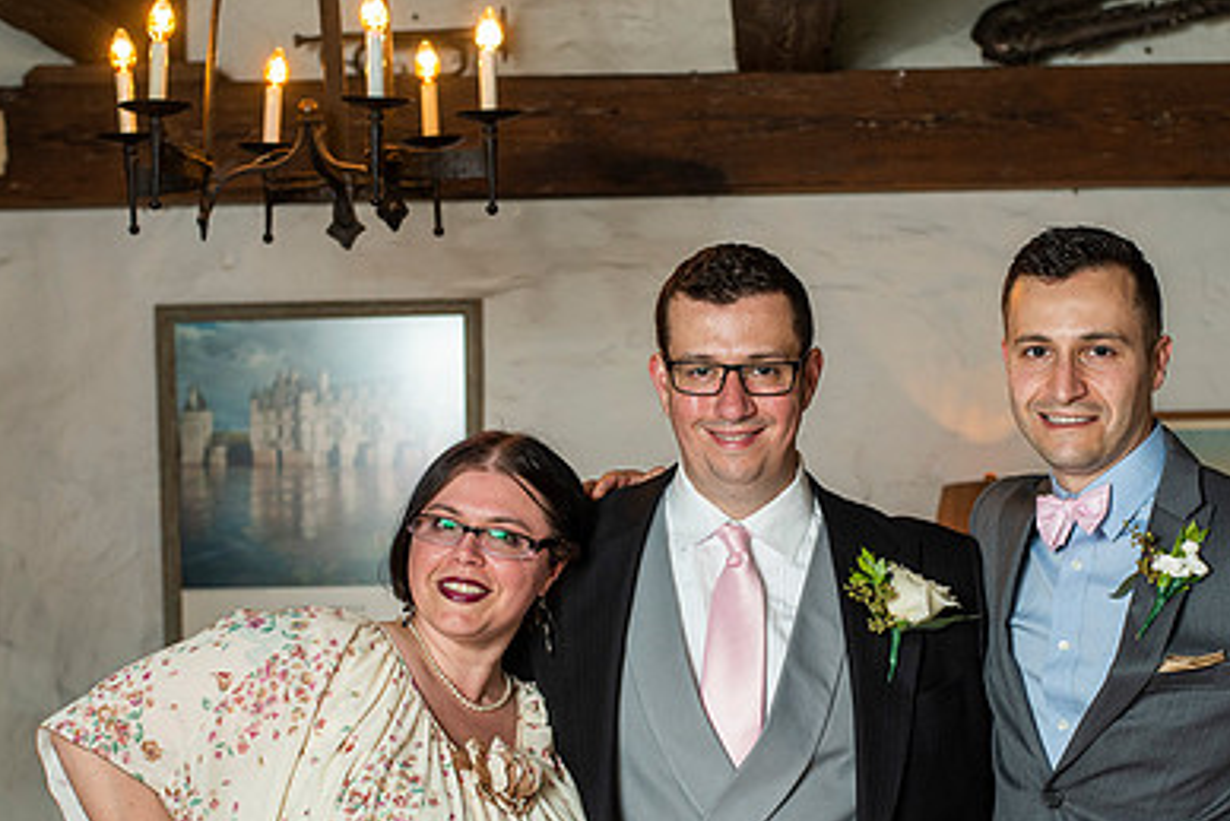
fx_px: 2700
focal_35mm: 79
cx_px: 757
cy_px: 546
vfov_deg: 17.2
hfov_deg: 25.6
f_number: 4
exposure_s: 1/80
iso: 500
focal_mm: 50
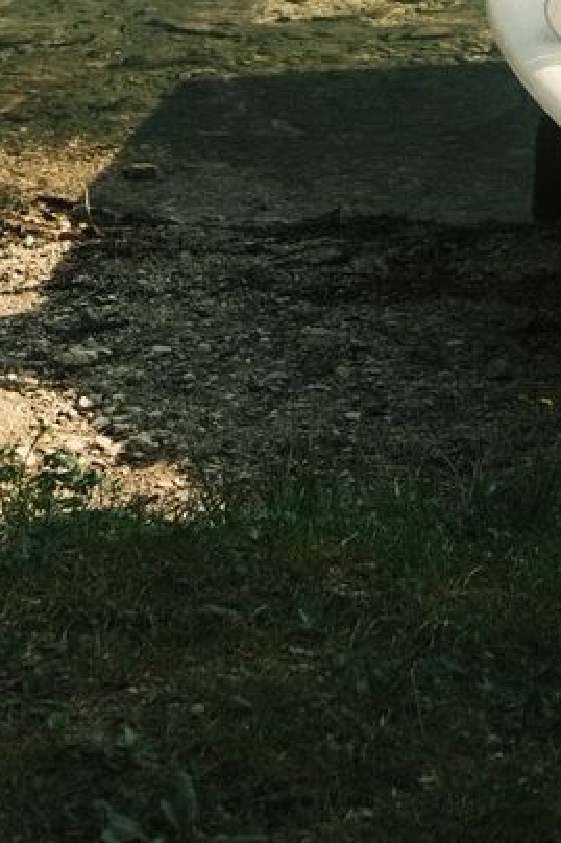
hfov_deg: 10.2
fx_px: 3041
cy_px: -275
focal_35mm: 130
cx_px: 878
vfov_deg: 15.0
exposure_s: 1/900
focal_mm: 27
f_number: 5.6
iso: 640
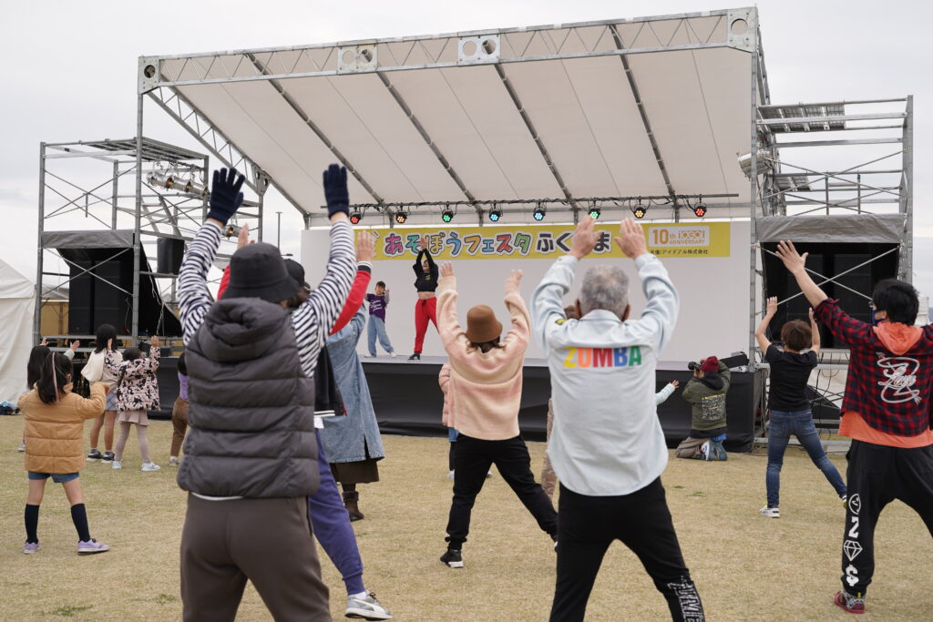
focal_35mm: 43
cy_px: 311
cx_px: 466
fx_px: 1114
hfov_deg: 45.4
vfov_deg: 31.2
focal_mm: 43
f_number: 5
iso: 200
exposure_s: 1/500
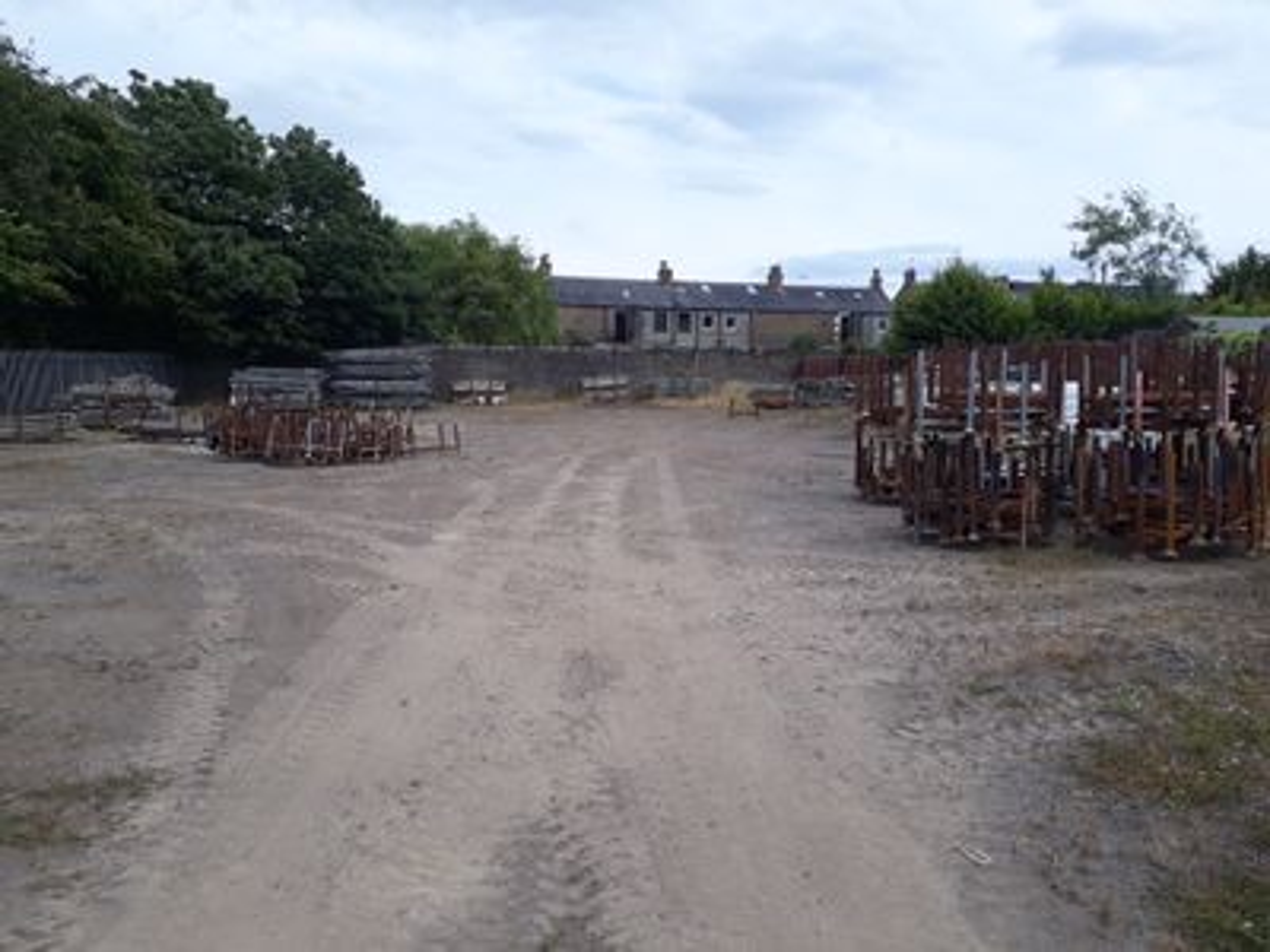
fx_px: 991
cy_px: 476
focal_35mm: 27
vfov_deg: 51.4
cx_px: 635
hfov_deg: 65.3
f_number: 1.9
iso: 40
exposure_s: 1/1323
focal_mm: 3.6
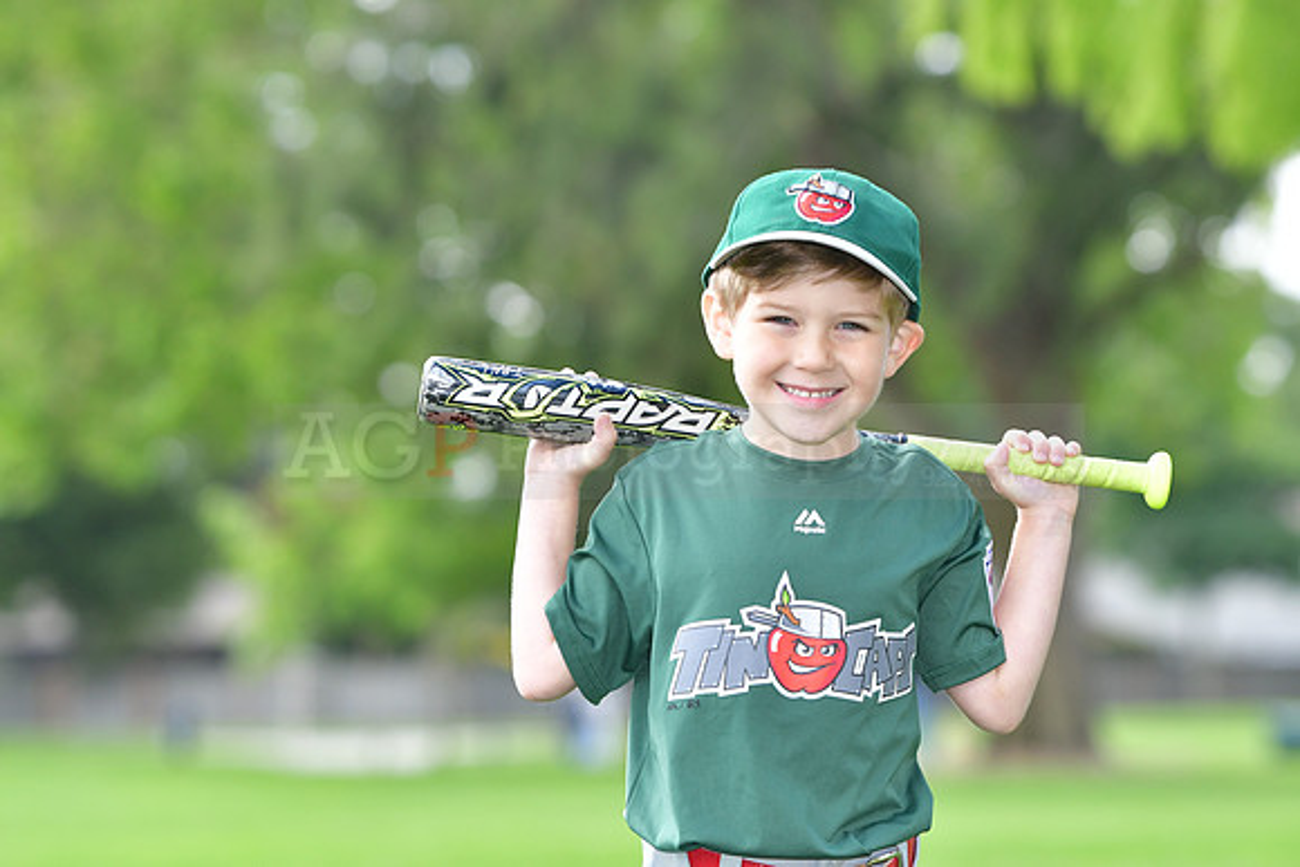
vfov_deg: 7.6
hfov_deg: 11.4
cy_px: 434
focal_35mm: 180
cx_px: 650
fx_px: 6501
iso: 500
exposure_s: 1/1250
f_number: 4
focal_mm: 120
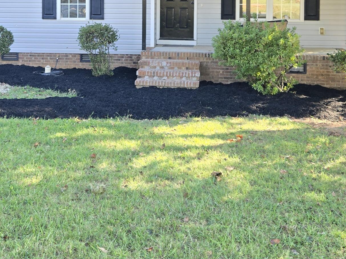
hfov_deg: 33.7
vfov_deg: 24.7
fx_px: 570
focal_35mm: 57
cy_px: 11
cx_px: 140
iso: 50
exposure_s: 1/180
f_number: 1.8
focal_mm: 5.4
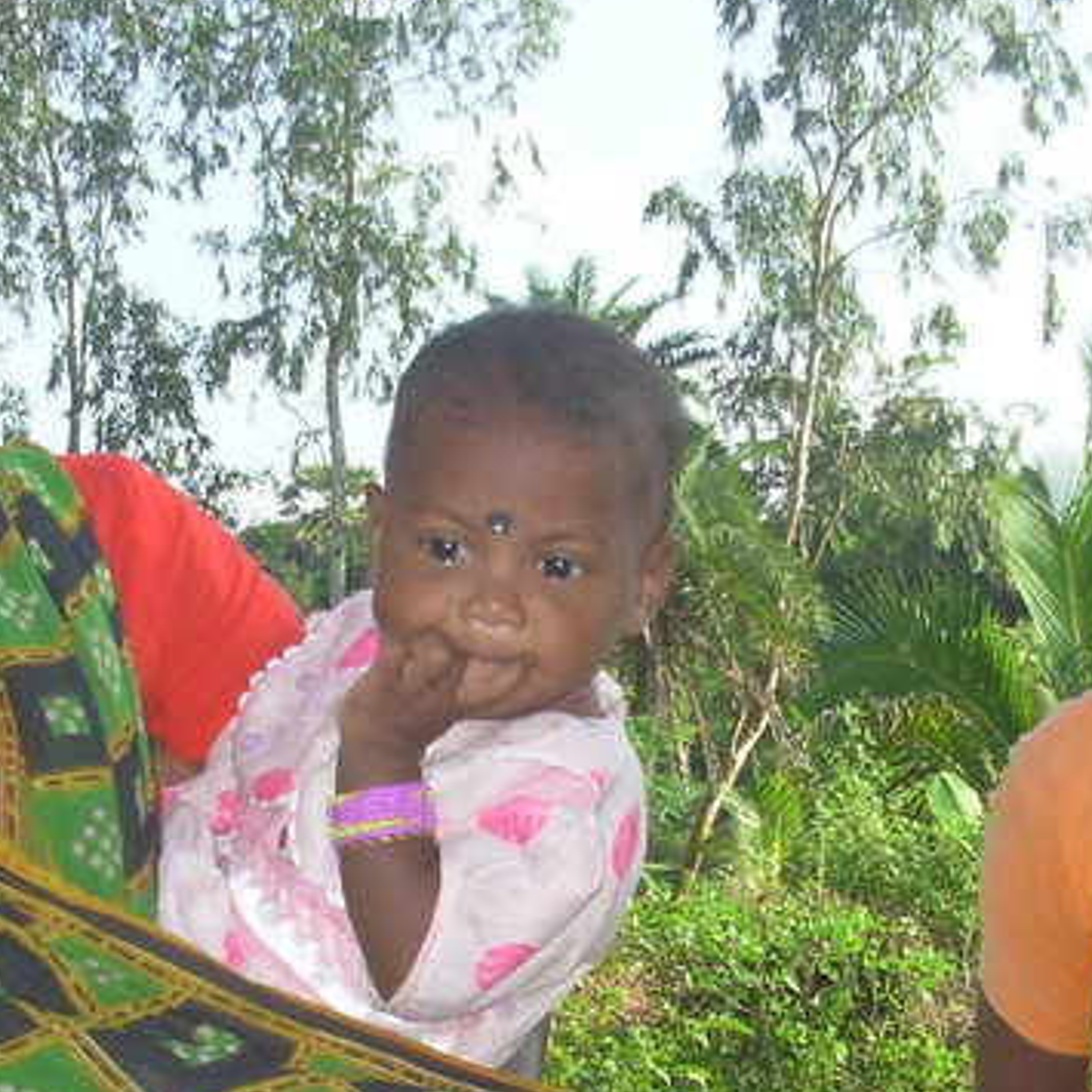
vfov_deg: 17.7
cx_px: 689
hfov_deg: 17.9
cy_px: 914
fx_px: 3462
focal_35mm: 97
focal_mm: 6.3
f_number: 2.9
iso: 50
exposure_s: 1/322
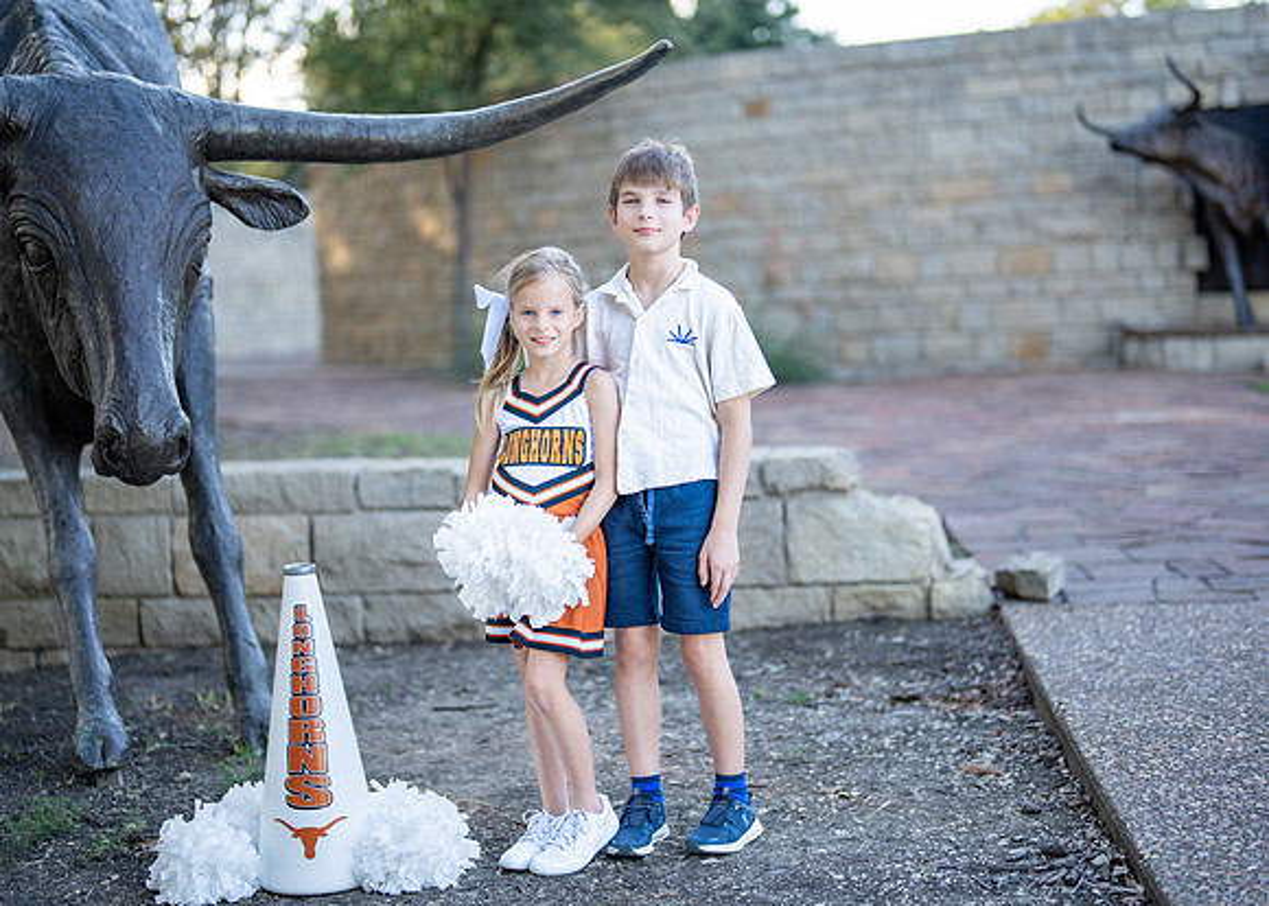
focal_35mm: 59
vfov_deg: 24.2
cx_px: 613
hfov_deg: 33.5
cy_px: 451
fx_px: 2109
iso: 250
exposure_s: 1/1250
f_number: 1.2
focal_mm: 50
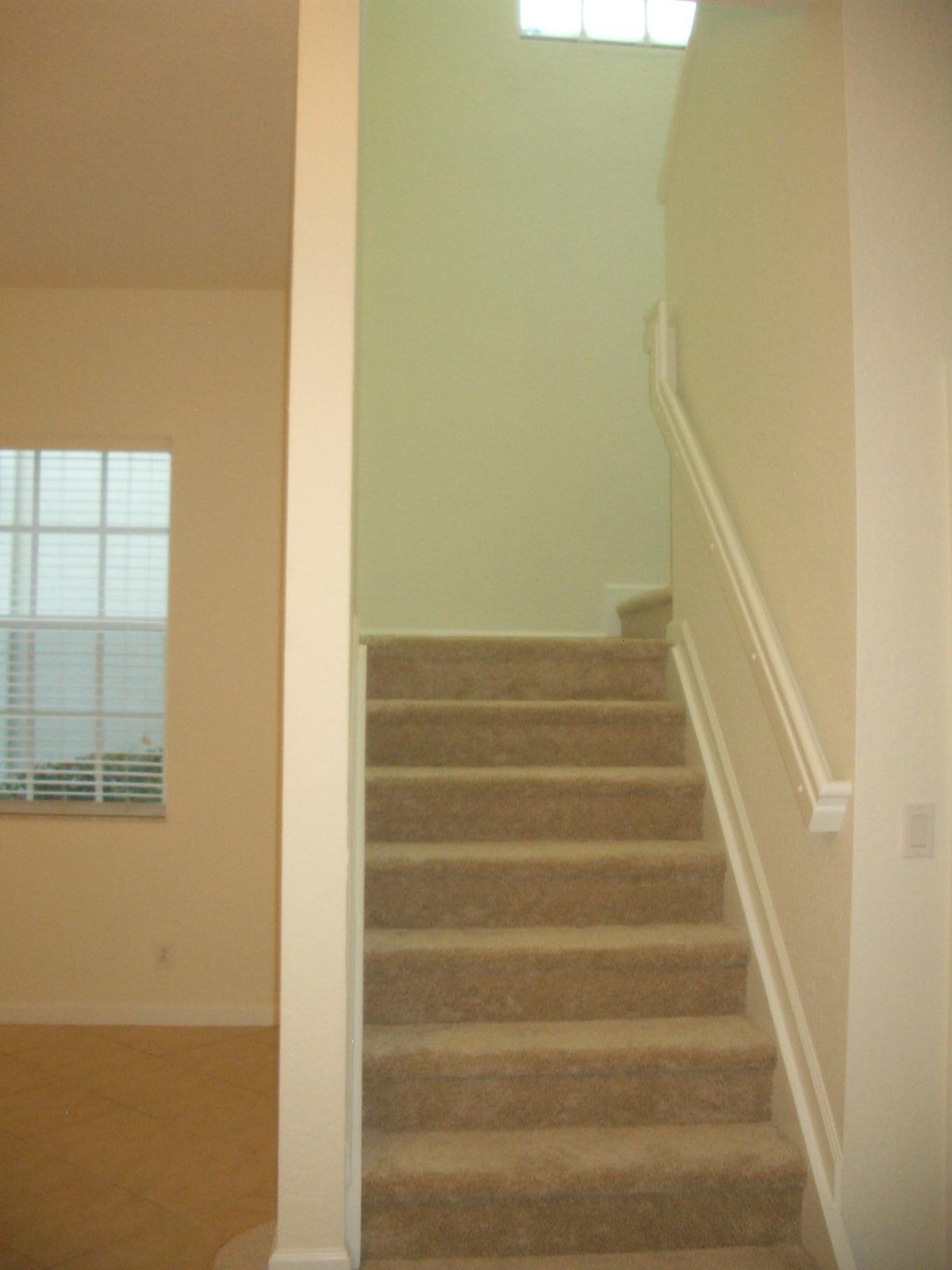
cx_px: 476
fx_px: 1283
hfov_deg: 40.7
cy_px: 635
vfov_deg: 52.6
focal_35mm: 35
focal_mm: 5.8
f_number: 2.6
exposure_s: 1/60
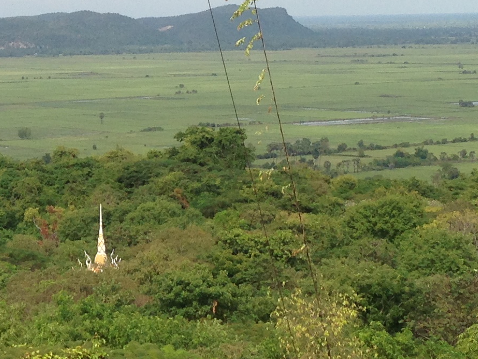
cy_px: 120
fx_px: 1671
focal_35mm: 121
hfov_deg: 15.8
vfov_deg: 12.2
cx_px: -62
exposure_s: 1/1427
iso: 50
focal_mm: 4.12
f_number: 2.4
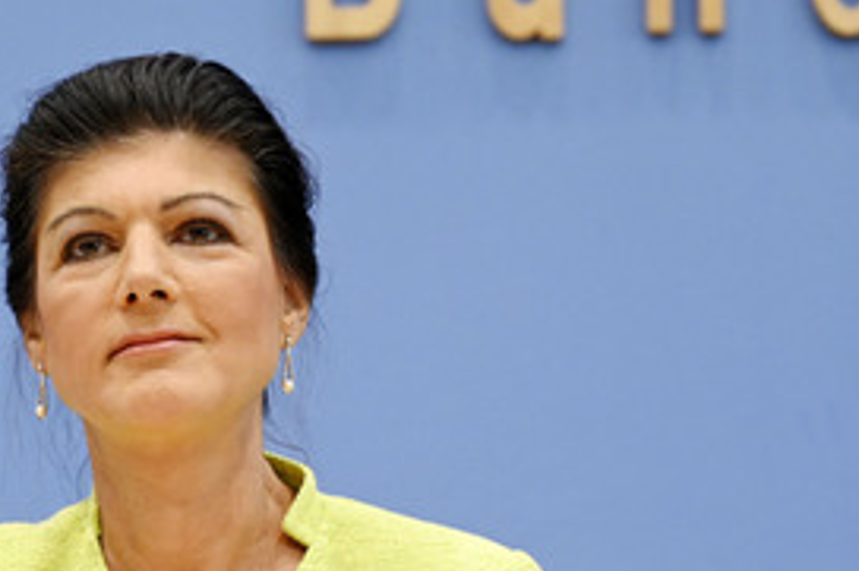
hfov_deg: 13.5
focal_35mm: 151
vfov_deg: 9.1
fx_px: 3601
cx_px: 156
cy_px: 464
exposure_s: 1/640
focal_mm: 91
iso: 5000
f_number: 5.6
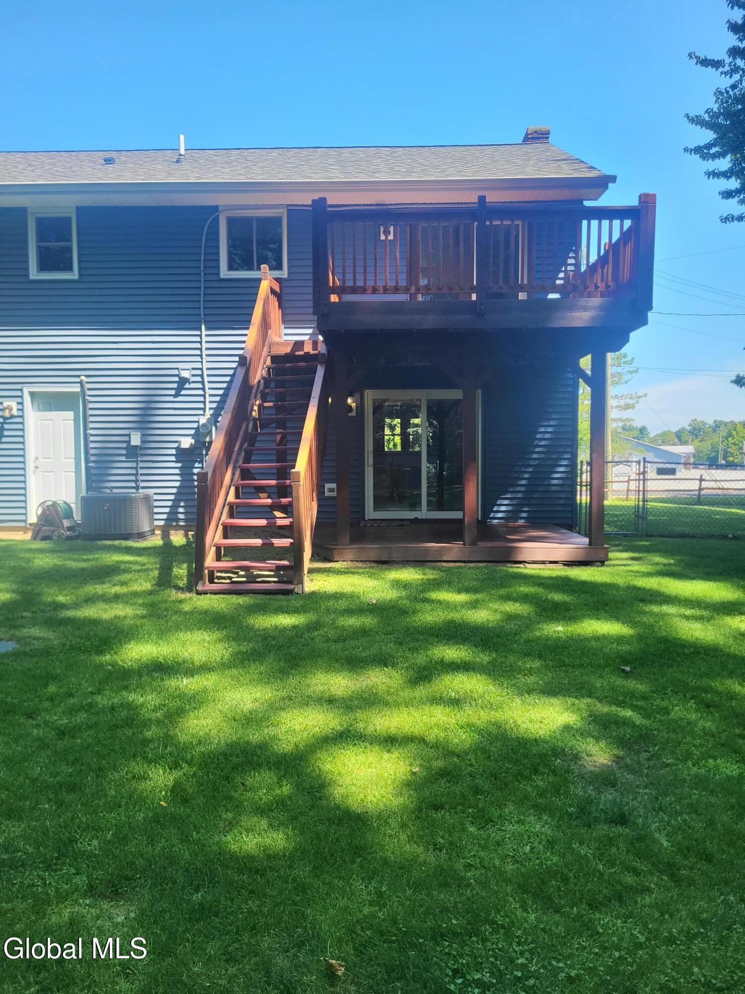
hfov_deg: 53.1
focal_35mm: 26
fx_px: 746
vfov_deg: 67.3
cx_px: 372
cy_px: 497
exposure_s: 1/434
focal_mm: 5.4
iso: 40
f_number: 1.8
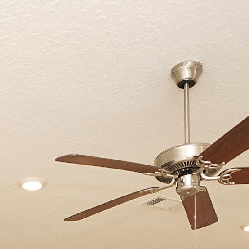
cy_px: 424
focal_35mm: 69
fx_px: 562
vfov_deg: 19.7
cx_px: 28
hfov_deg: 24.3
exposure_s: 1/60
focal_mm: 10
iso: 100
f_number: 4
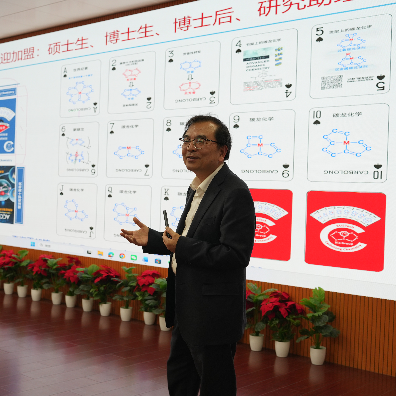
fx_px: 686
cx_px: 166
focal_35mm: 53
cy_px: 199
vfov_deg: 32.2
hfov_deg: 32.1
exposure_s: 1/50
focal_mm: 41
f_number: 4
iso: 250
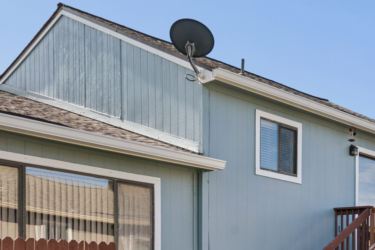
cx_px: 376
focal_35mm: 58
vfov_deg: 21.8
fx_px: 604
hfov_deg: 31.8
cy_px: 294
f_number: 9
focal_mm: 22
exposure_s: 1/200
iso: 160
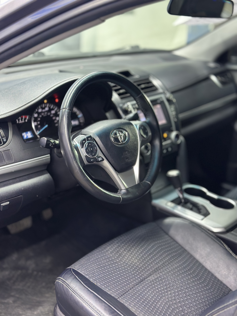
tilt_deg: -19.6
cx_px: 118
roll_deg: -1.6
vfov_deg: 39.7
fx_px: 438
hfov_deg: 30.3
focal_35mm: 48
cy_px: 158
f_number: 1.78
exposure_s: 1/50
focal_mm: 6.86
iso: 200
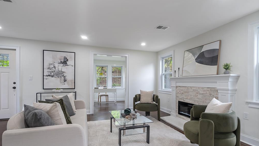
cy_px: 79
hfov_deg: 95.9
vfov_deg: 63.8
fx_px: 117
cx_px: 129
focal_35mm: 17
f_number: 8
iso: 100
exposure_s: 1
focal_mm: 16
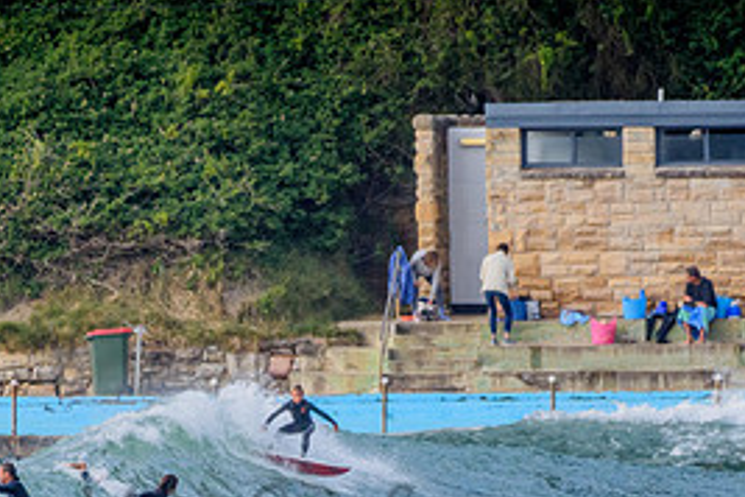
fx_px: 33667
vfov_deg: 0.8
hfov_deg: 1.3
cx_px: 371
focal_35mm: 1627
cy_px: 504
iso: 560
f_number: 5.6
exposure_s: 1/2000
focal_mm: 500
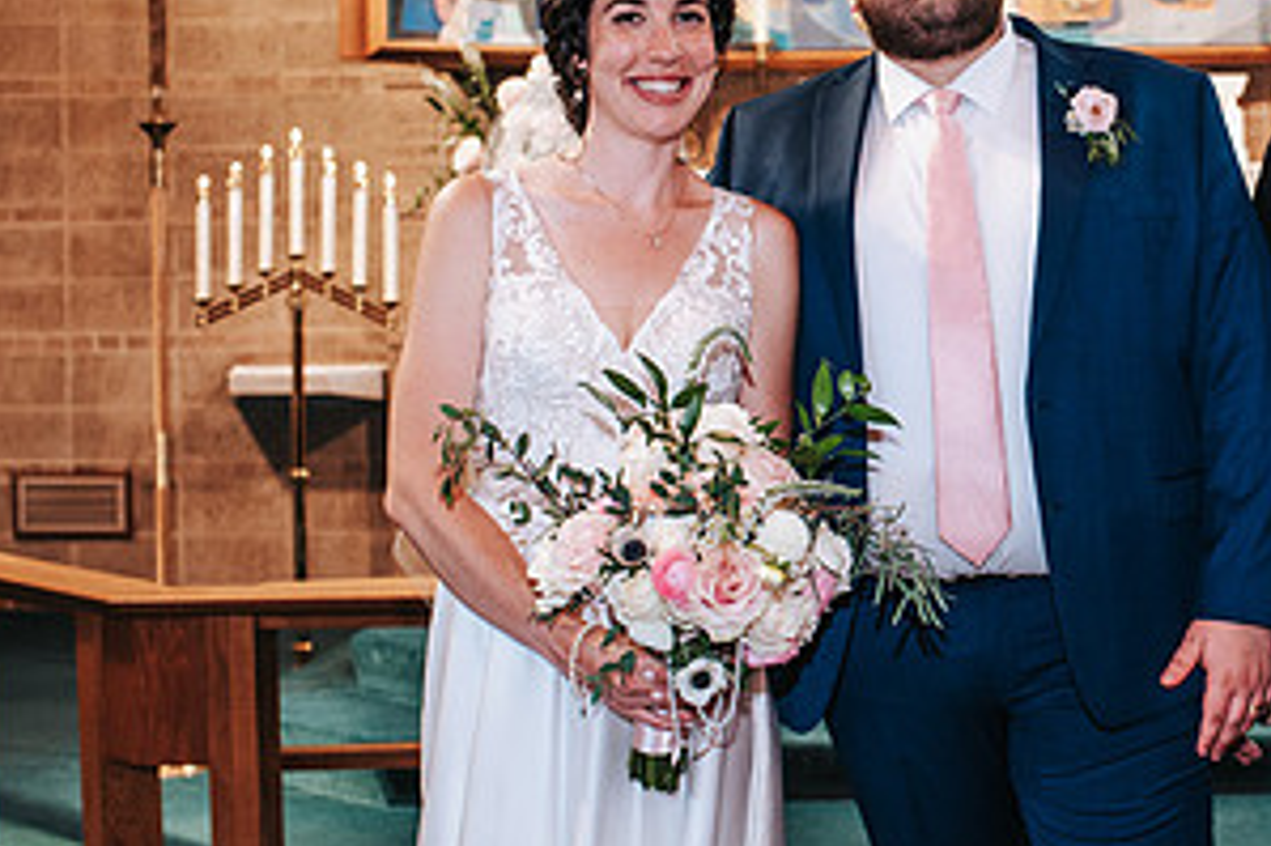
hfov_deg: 27.2
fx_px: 2540
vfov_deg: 18.9
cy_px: 355
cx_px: 1114
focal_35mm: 72
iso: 1000
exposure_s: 1/125
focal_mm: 35
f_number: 3.2
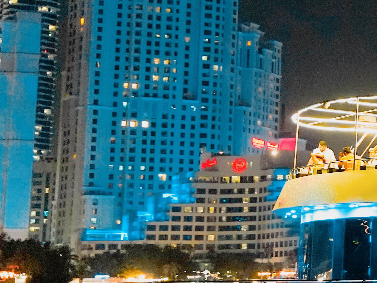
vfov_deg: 10.0
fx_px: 1601
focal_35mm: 147
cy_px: 32
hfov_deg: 12.1
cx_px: 714
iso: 5000
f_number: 3.2
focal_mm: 40
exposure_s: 1/125
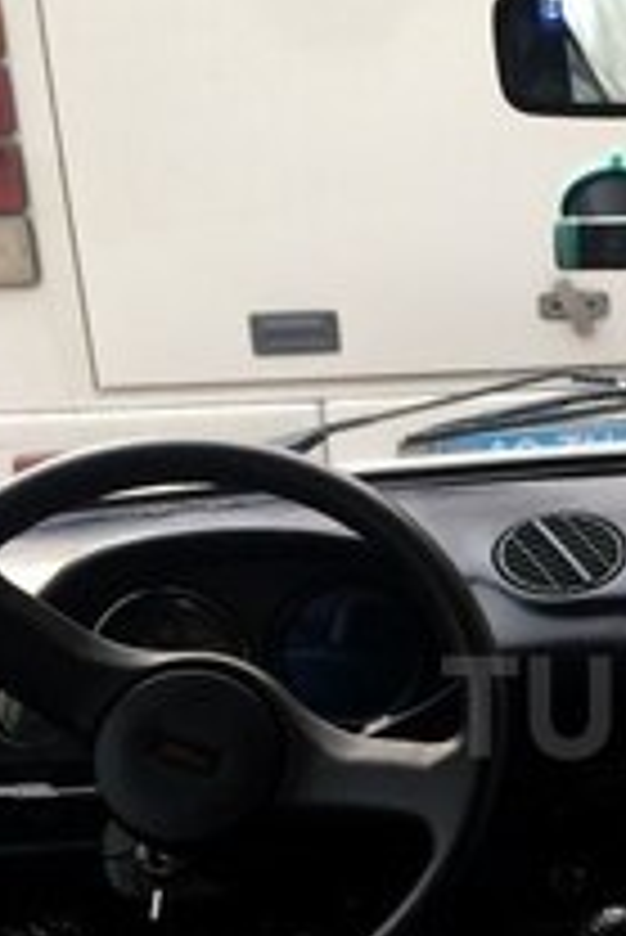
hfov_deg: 17.9
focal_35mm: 72
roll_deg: +2.1
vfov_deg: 27.6
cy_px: 706
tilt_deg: -21.6
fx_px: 1875
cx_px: 788
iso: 125
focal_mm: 4.15
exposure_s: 1/33
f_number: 2.2
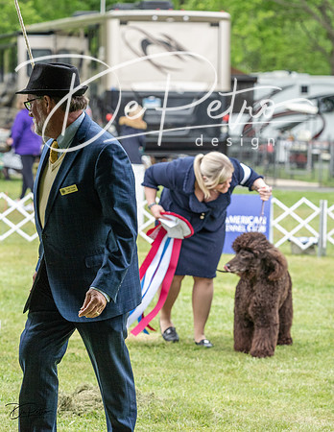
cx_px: 215
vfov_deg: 13.4
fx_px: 1836
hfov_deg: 10.4
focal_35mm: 146
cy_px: 216
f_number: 4.5
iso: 1250
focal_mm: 102
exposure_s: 1/1000
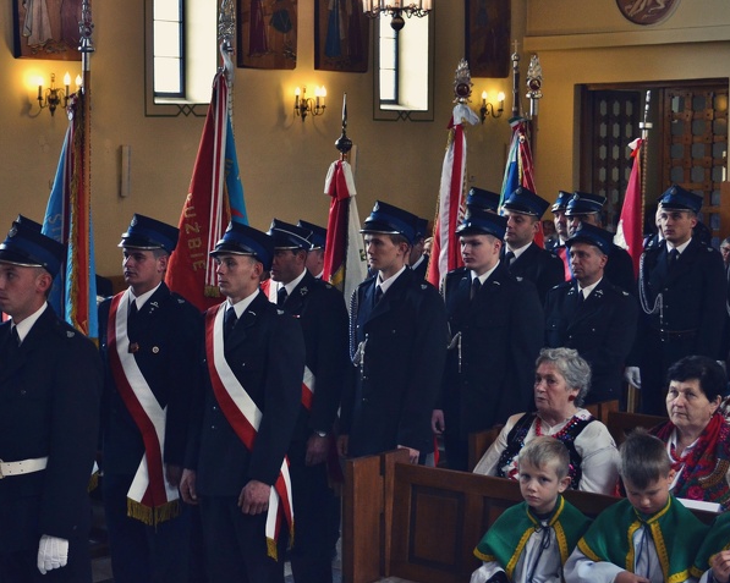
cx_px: 268
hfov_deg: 26.7
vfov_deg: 21.5
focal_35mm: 71
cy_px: 320
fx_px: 1533
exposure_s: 1/60
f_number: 5.6
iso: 800
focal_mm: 38
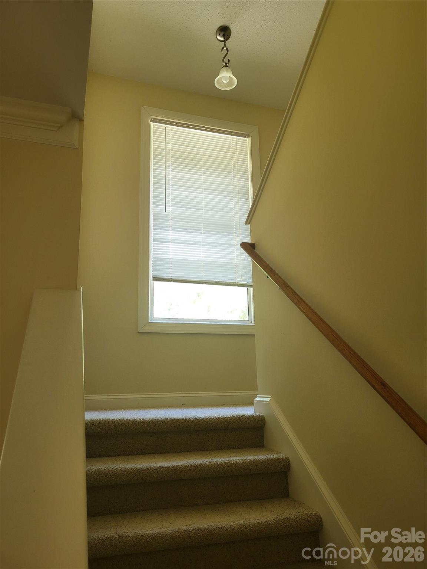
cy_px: 284
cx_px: 214
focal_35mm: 26
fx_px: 428
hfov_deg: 53.1
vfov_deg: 67.3
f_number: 1.8
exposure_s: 1/120
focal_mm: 5.4
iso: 200
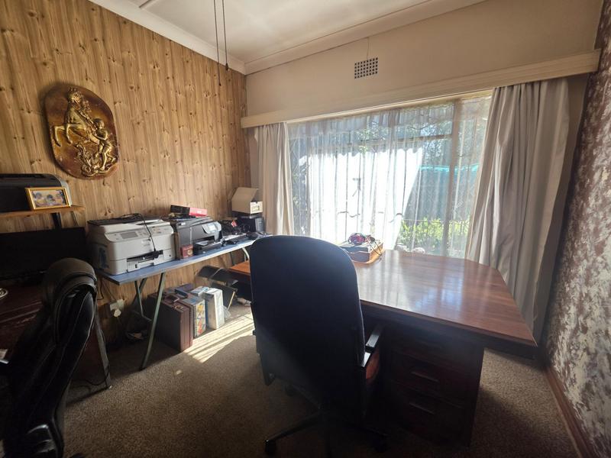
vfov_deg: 89.9
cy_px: 229
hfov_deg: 106.2
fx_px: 229
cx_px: 306
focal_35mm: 13
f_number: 1.9
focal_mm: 2.2
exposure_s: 1/100
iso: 64
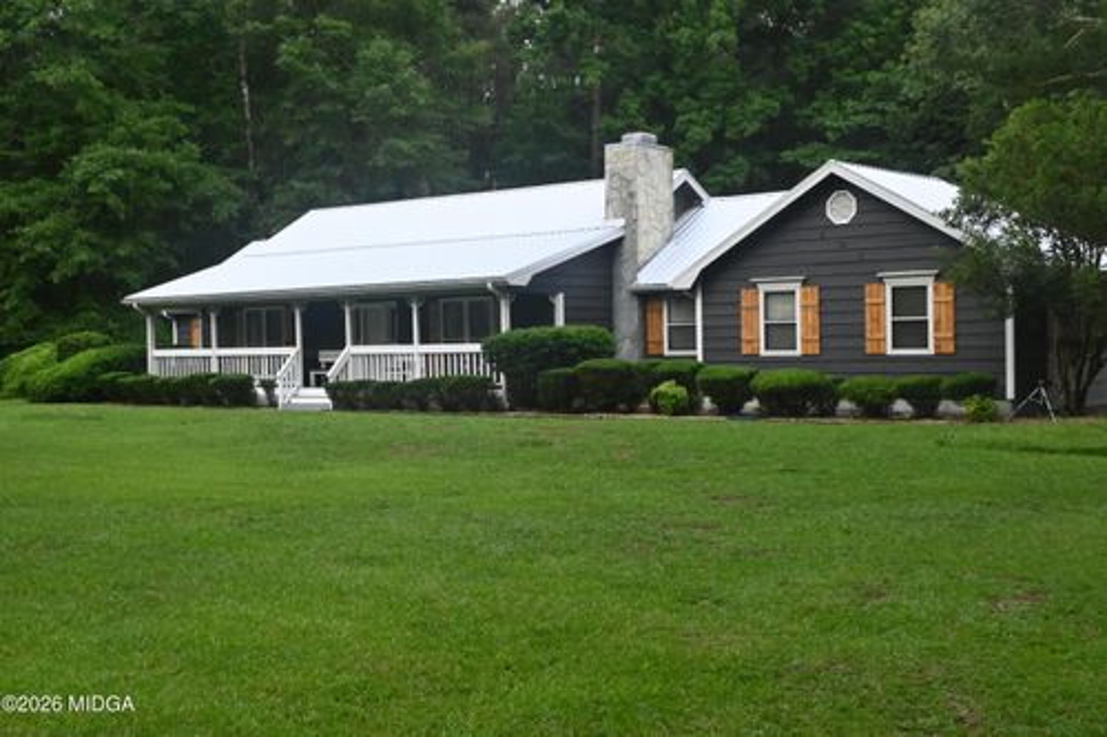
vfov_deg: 29.8
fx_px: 1383
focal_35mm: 45
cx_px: 554
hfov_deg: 43.6
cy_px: 368
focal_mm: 30
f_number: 14
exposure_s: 1/800
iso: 6400
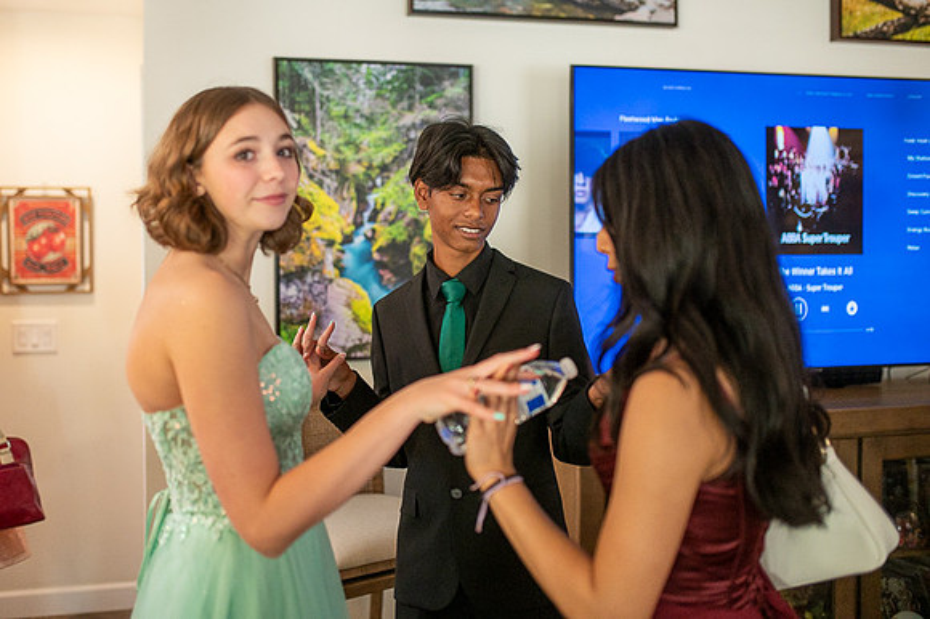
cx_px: 419
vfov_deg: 34.6
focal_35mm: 38
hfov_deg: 50.1
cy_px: 279
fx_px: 994
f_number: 1.4
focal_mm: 35
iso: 1600
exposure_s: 1/1250
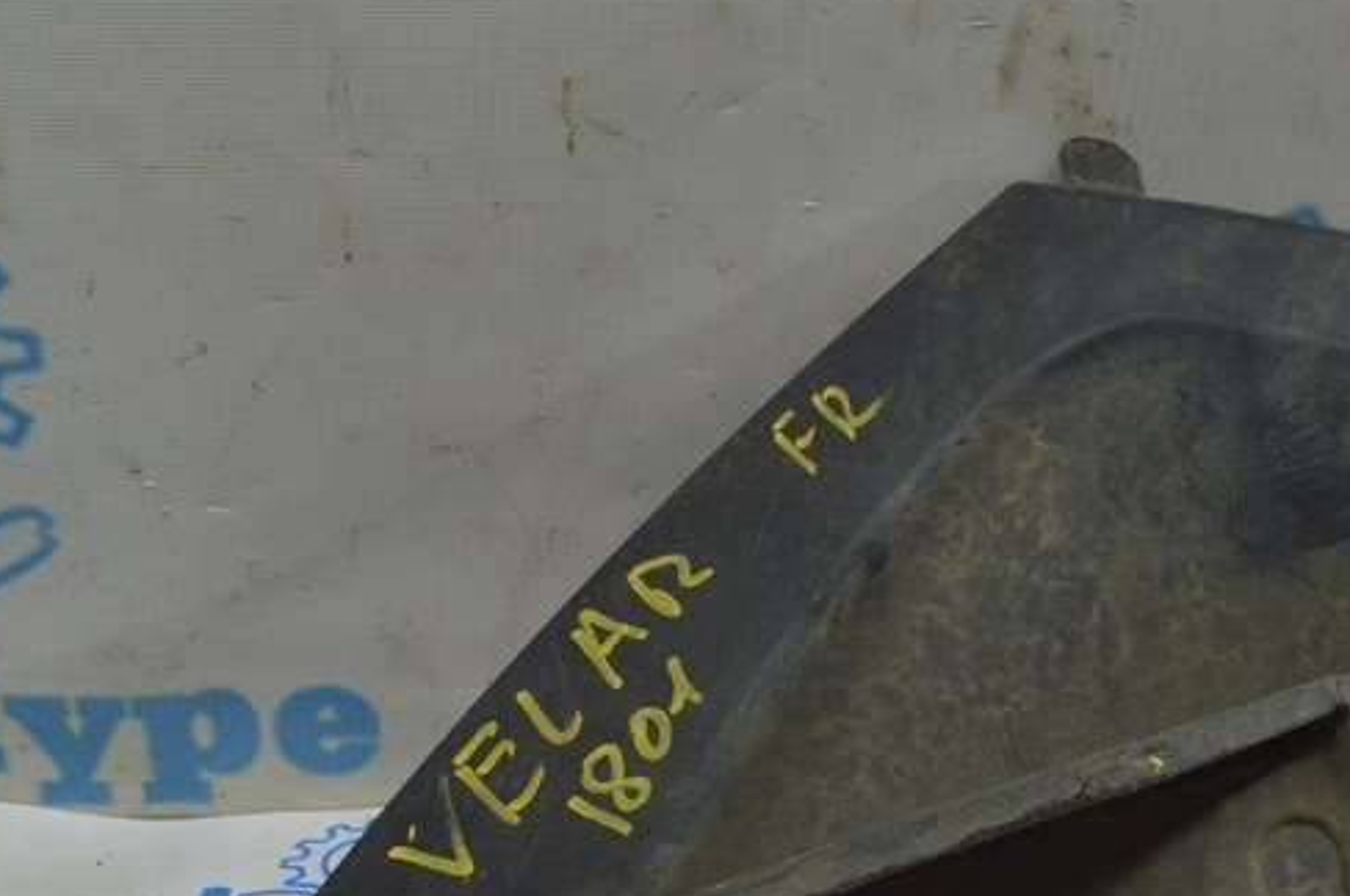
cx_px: 716
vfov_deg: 21.4
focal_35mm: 63
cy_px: 613
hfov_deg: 31.9
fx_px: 2359
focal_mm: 20
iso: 400
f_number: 5.6
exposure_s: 1/40
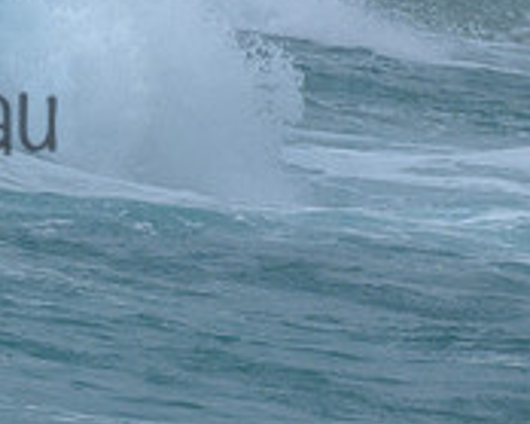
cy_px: 95
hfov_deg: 1.1
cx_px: -218
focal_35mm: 1721
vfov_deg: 0.9
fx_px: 26980
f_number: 10
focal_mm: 400
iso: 500
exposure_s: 1/2000
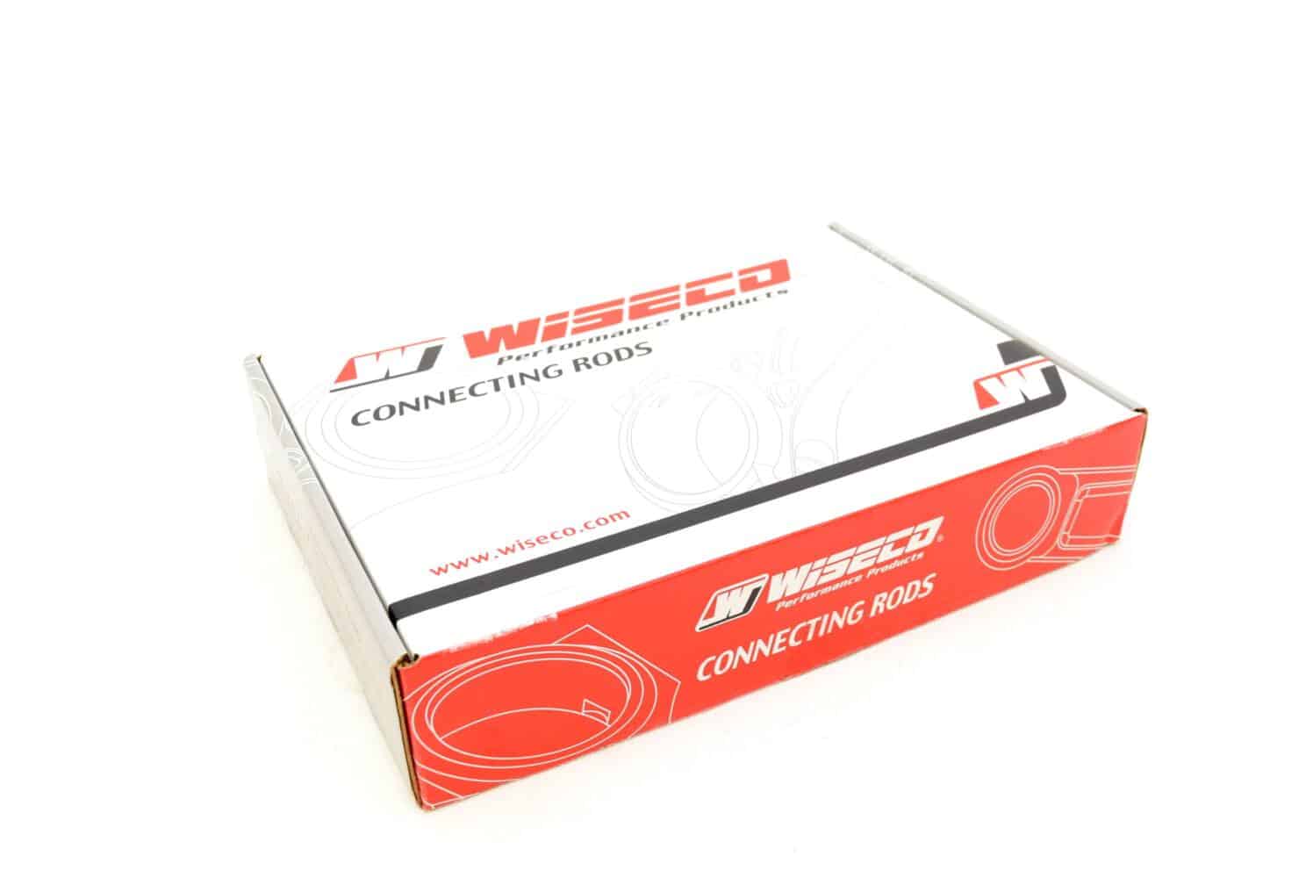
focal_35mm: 34
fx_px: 1259
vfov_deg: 38.4
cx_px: 656
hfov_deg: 55.1
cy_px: 439
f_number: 6.3
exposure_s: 1/160
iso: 400
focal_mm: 23
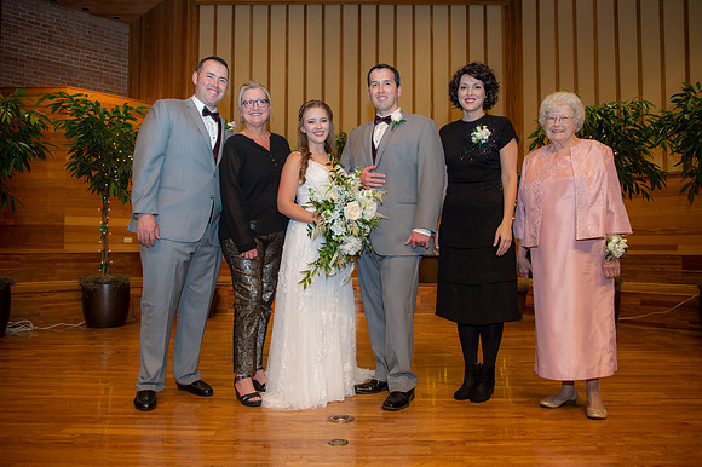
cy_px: 234
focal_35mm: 28
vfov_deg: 46.4
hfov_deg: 65.5
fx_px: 546
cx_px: 351
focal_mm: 28
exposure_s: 1/200
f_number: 3.5
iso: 800
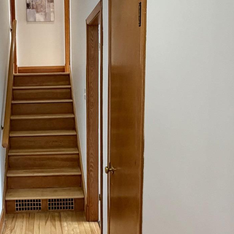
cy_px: 124
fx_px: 314
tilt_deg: -6.9
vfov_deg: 40.9
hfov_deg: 39.3
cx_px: 47
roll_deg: +2.2
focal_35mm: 41
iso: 250
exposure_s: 1/60
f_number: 2.2
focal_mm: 2.22
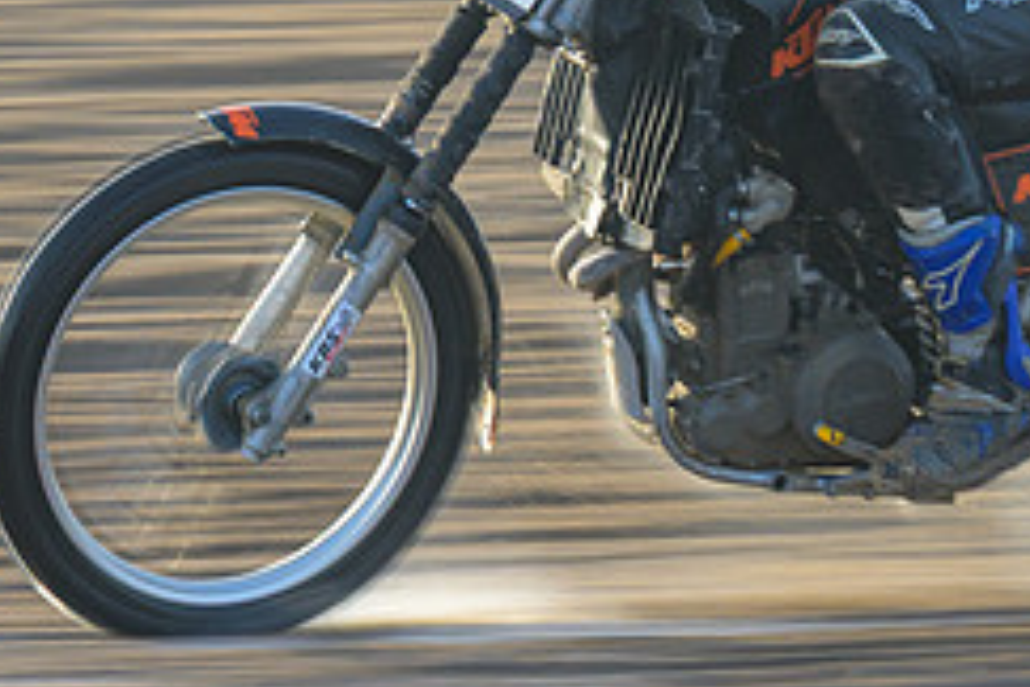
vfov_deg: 2.2
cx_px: 510
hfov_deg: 3.3
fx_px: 17709
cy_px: 30
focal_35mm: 619
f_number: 8
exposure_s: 1/125
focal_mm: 140
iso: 200
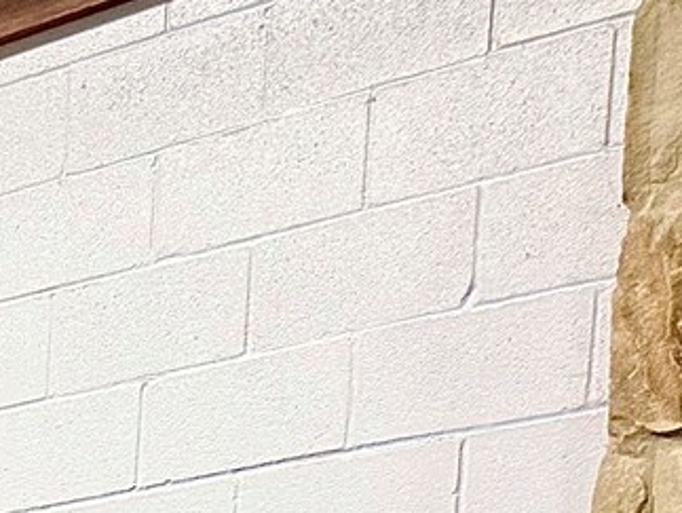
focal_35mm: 152
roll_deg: +1.7
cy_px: 1480
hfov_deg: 9.7
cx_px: -1429
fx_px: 2998
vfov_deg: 8.4
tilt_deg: -6.9
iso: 100
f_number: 1.78
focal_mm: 6.76
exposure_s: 1/60
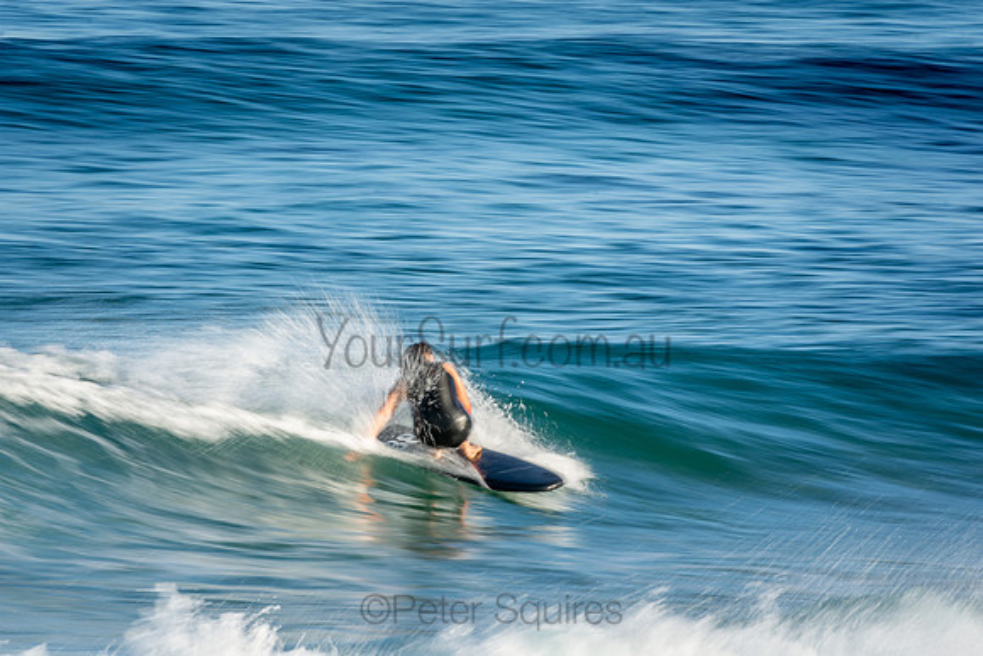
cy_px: 328
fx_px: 16386
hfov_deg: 3.4
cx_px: 492
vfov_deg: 2.3
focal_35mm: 600
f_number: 22
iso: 100
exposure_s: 1/20
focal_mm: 400
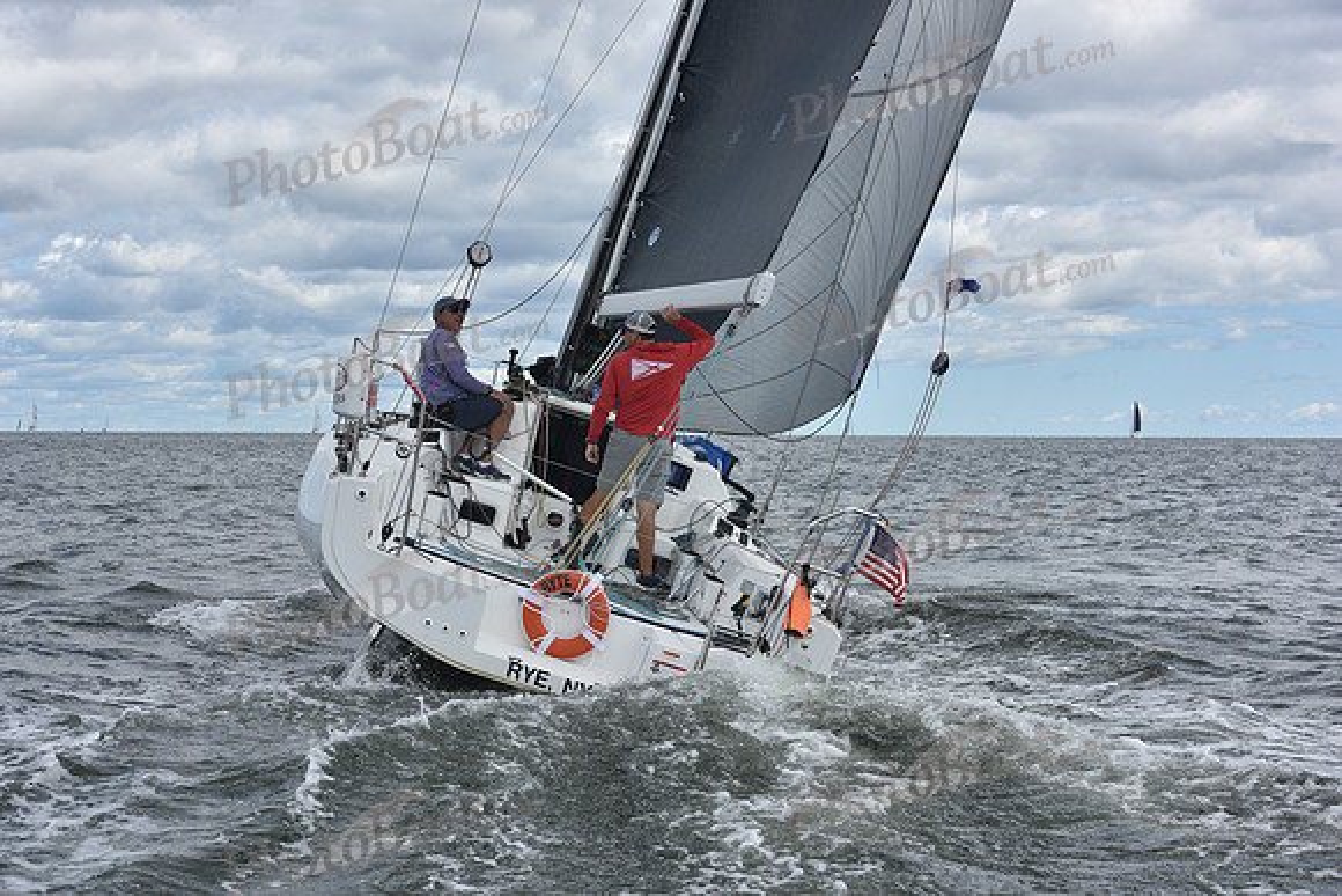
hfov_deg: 28.8
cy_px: 448
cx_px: 671
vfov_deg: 19.5
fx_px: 2610
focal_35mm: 70
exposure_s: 1/800
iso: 250
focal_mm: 70
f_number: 9
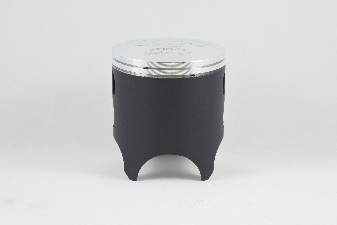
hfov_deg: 33.4
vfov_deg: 22.6
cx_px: 168
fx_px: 562
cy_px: 112
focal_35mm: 60
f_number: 4.8
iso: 720
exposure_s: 1/125
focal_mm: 22.3
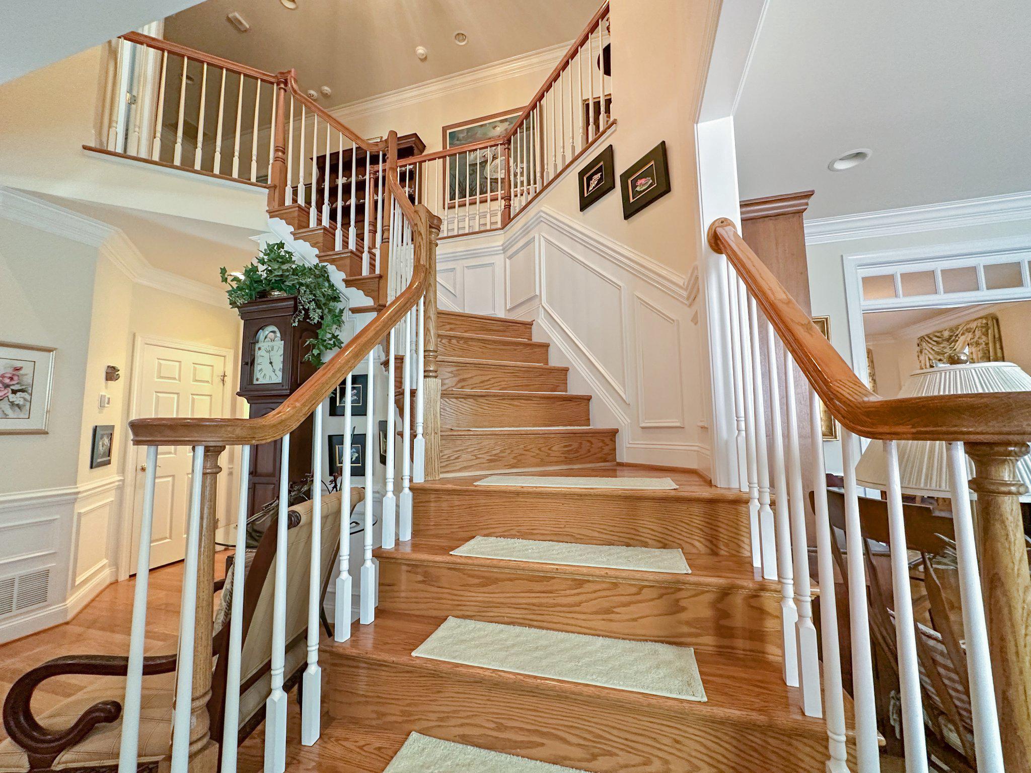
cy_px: 386
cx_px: 516
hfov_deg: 102.1
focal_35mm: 14
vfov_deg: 85.7
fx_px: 417
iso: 400
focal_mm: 2.22
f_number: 2.2
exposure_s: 1/60
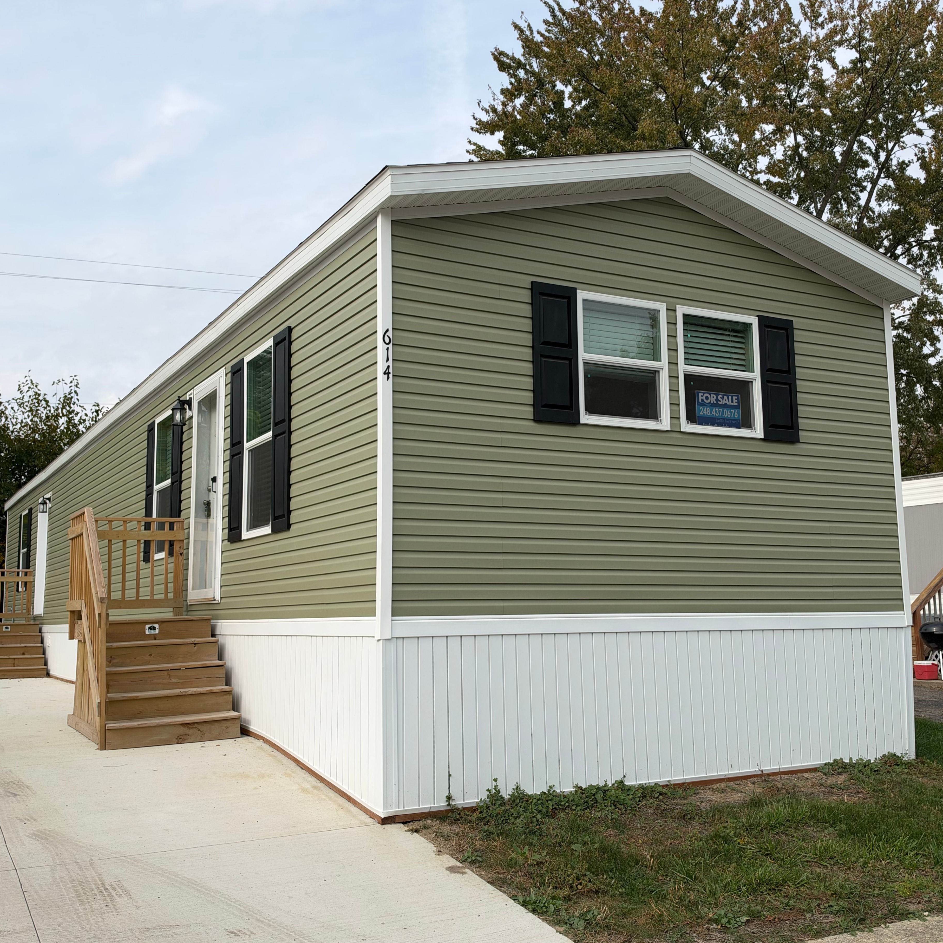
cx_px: 373
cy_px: 467
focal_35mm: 29
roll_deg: +0.7
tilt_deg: +8.5
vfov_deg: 55.6
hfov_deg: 55.2
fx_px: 894
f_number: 1.8
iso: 64
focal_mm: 6.93
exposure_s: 1/4098
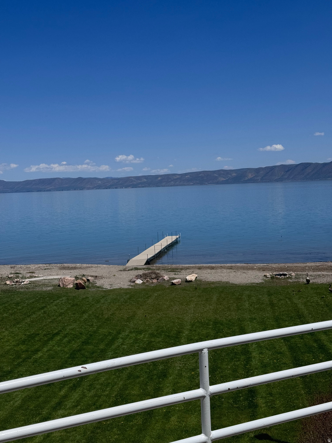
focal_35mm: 48
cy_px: 222
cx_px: 166
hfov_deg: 30.3
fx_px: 614
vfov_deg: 39.7
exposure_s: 1/12500
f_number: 1.78
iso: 80
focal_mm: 6.76
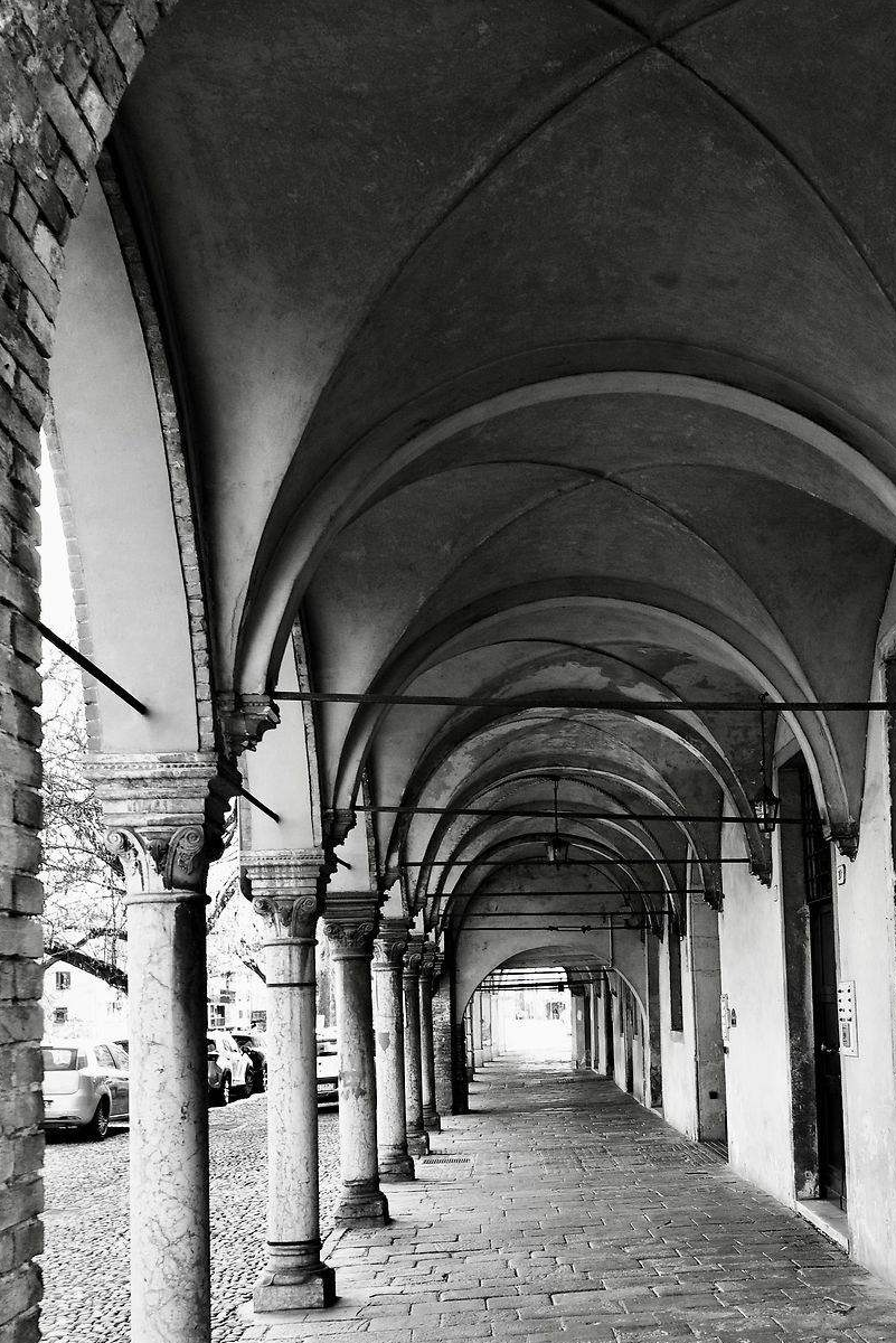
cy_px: 929
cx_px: 625
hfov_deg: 34.6
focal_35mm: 38
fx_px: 1417
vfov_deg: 49.5
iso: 400
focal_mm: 19
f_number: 5
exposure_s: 1/100
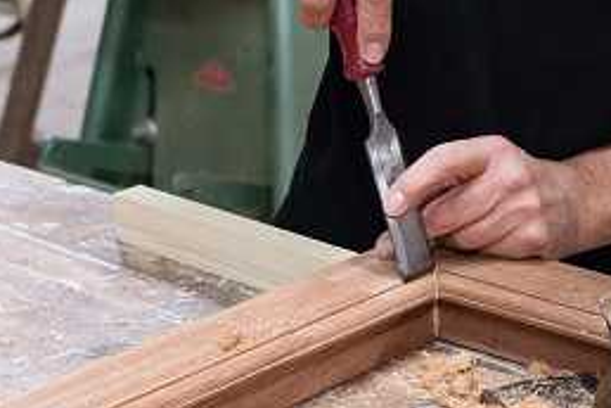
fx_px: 2580
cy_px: 170
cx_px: 554
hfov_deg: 13.4
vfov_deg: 9.0
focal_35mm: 152
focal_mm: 56
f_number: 5.6
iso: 4000
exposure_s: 1/80
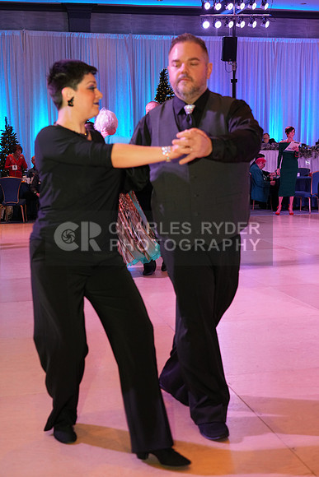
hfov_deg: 27.5
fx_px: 651
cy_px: 238
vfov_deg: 40.3
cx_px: 160
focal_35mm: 49
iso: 2000
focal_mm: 49
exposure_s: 1/200
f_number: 4.5
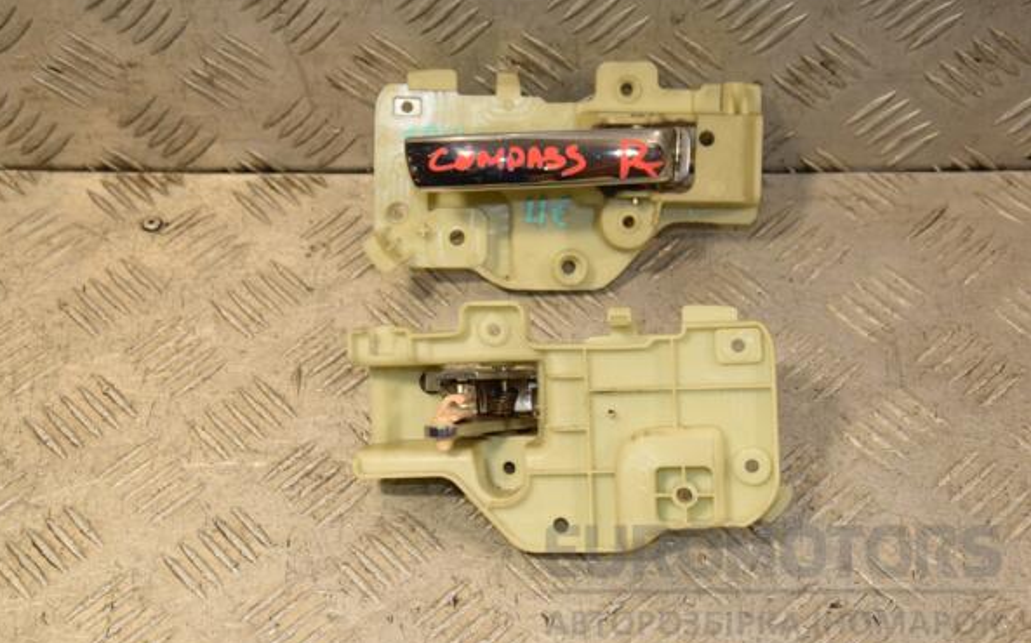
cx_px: 513
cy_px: 320
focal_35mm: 65
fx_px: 1826
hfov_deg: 31.5
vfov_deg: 20.0
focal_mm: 42
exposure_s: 1/200
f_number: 7.1
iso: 800
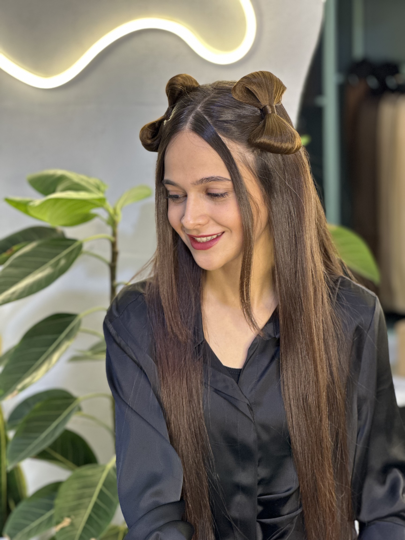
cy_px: 270
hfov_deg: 19.1
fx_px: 1201
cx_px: 202
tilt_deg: -10.5
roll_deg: +1.0
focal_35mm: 77
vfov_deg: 25.3
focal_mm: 9
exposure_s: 1/33
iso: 160
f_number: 2.8
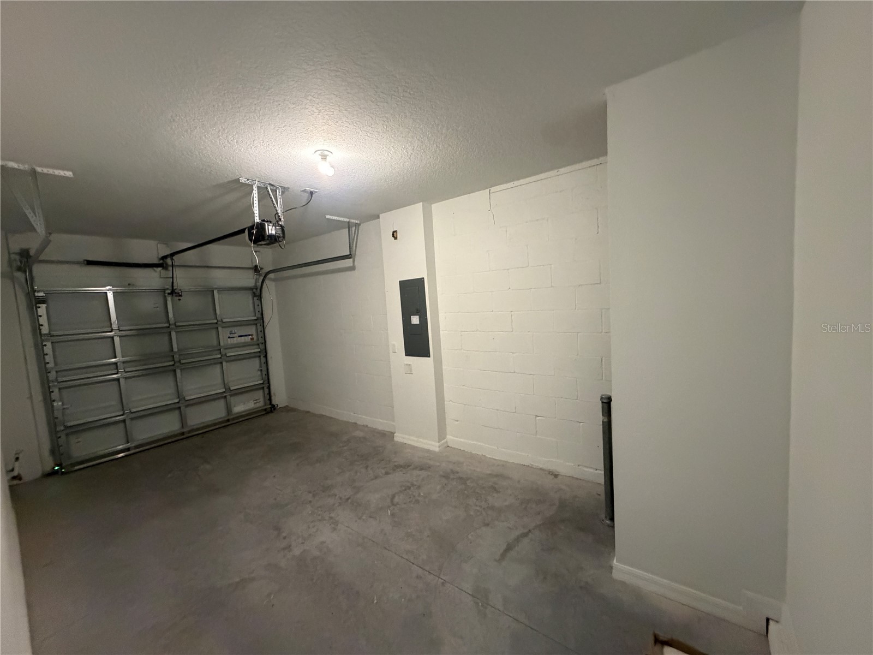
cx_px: 436
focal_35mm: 14
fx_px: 353
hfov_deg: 102.1
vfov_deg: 85.7
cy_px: 328
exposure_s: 1/60
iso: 800
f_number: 2.2
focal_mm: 2.22
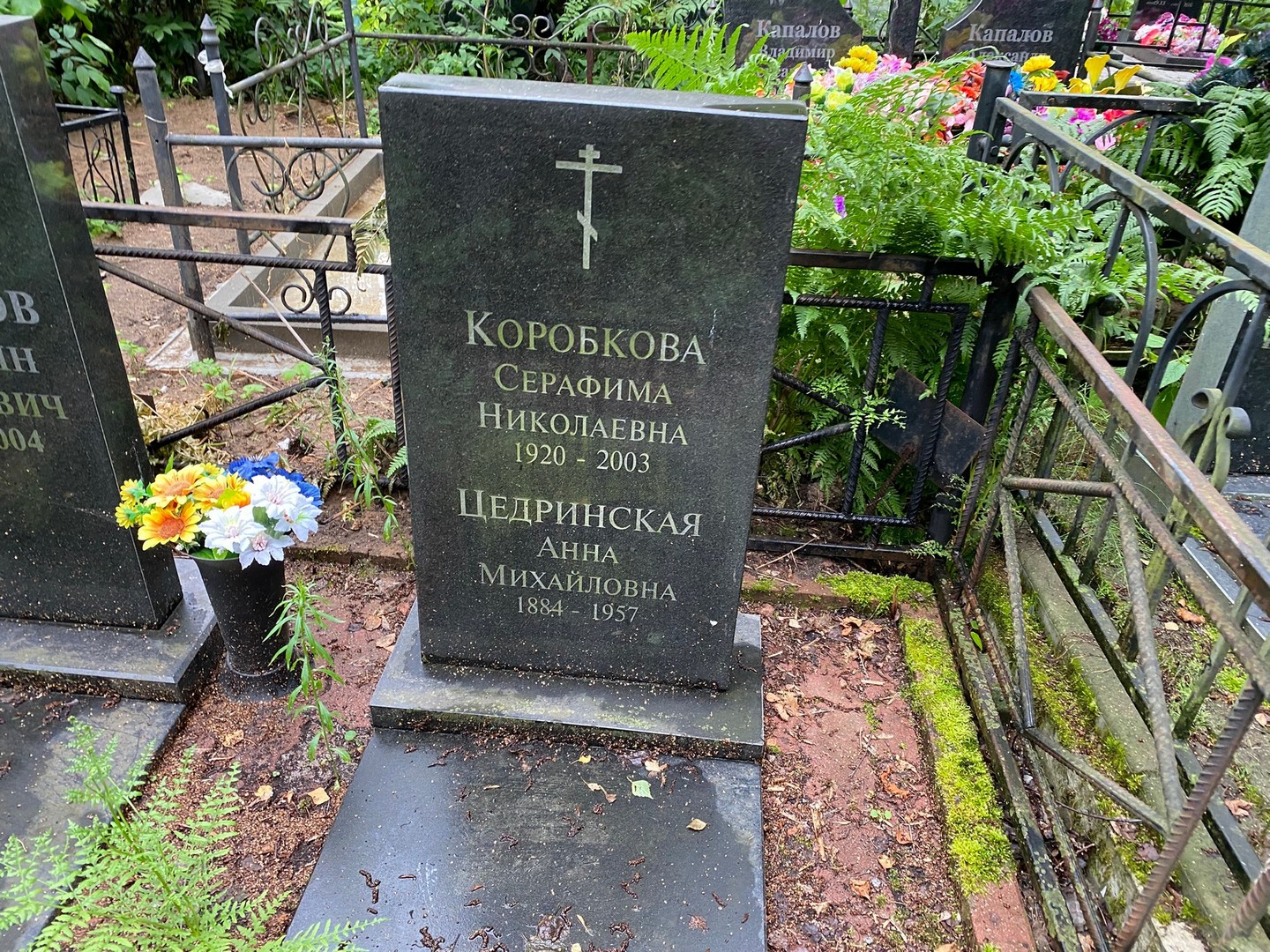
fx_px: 954
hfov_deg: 67.3
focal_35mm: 26
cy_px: 476
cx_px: 635
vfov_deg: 53.1
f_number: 1.8
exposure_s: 1/68
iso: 125
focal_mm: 4.25
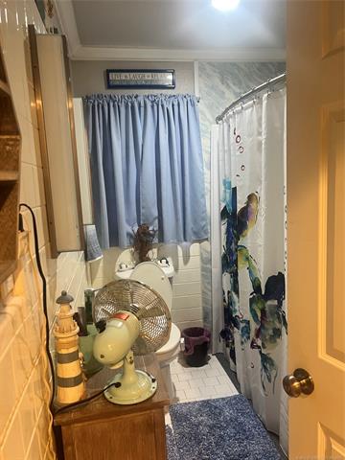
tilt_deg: -7.2
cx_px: 172
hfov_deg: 53.1
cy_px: 230
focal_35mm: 26
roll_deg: +2.7
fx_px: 346
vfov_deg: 67.3
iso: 160
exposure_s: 1/60
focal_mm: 5.7
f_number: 1.5
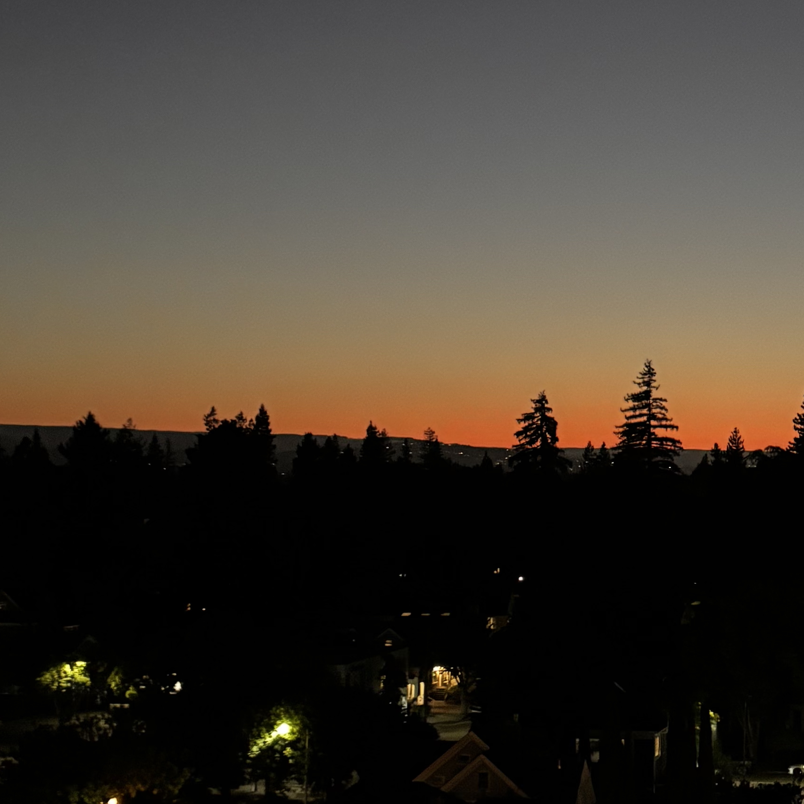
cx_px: 713
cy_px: 222
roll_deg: -0.8
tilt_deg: +8.3
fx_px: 2023
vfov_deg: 22.3
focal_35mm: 77
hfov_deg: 22.0
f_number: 1.6
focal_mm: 5.96
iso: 1000
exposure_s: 1/17
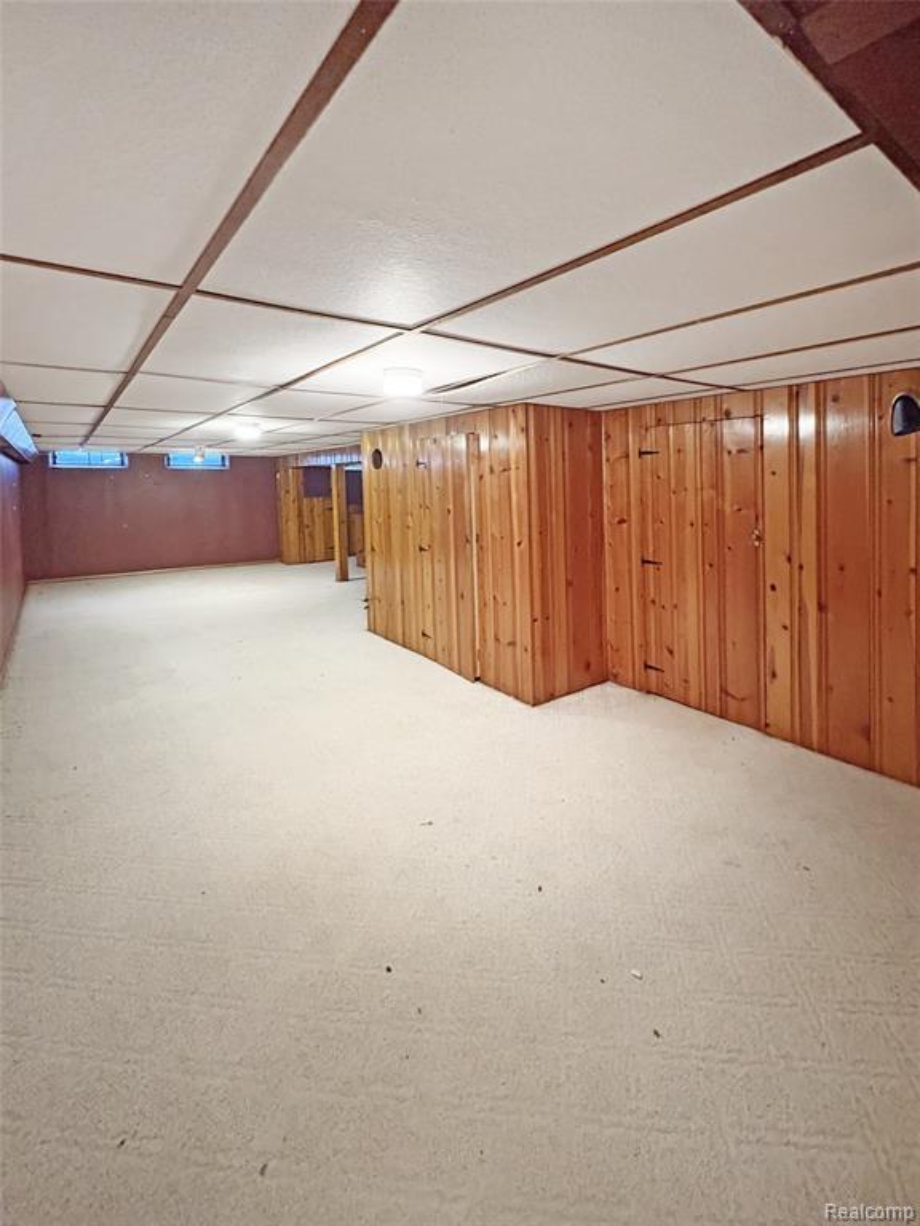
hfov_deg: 85.7
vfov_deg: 102.1
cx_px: 460
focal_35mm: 14
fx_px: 496
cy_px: 613
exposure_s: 1/40
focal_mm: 2.22
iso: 1000
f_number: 2.2
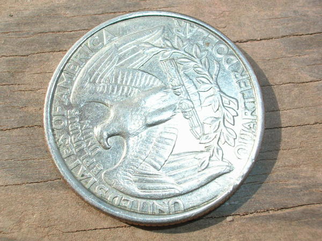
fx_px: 465
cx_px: 161
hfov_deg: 38.2
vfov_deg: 29.1
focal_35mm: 50
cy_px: 120
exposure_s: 1/236
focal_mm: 8.4
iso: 50
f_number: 5.6
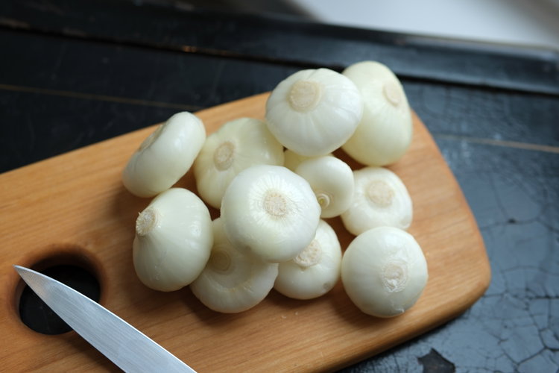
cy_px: 186
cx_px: 280
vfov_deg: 29.9
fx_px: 699
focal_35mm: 45
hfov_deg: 43.6
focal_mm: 30
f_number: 2.8
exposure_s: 1/160
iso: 125
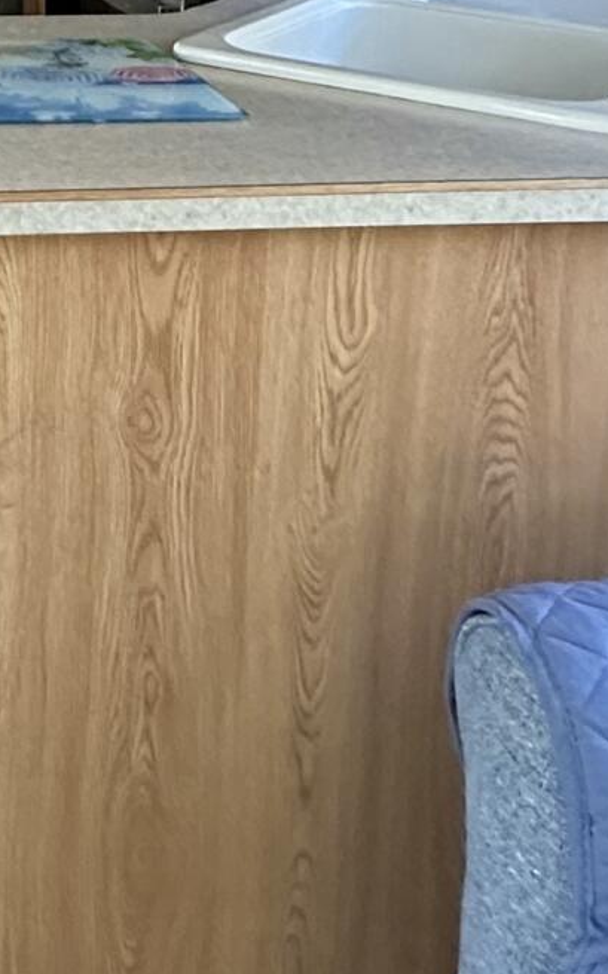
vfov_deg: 27.8
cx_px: -474
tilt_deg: -8.9
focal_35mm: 68
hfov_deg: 16.2
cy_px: -76
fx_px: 1804
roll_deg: +3.4
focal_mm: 2.22
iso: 400
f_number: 2.2
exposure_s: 1/67
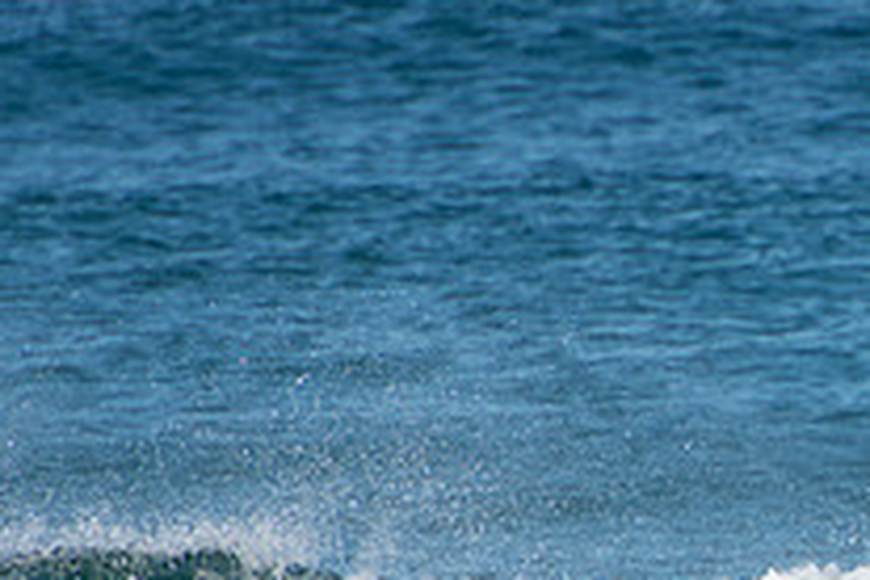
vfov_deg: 0.8
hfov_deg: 1.2
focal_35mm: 1682
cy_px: 683
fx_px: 40645
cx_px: 1101
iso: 250
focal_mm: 400
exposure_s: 1/1250
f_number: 5.6
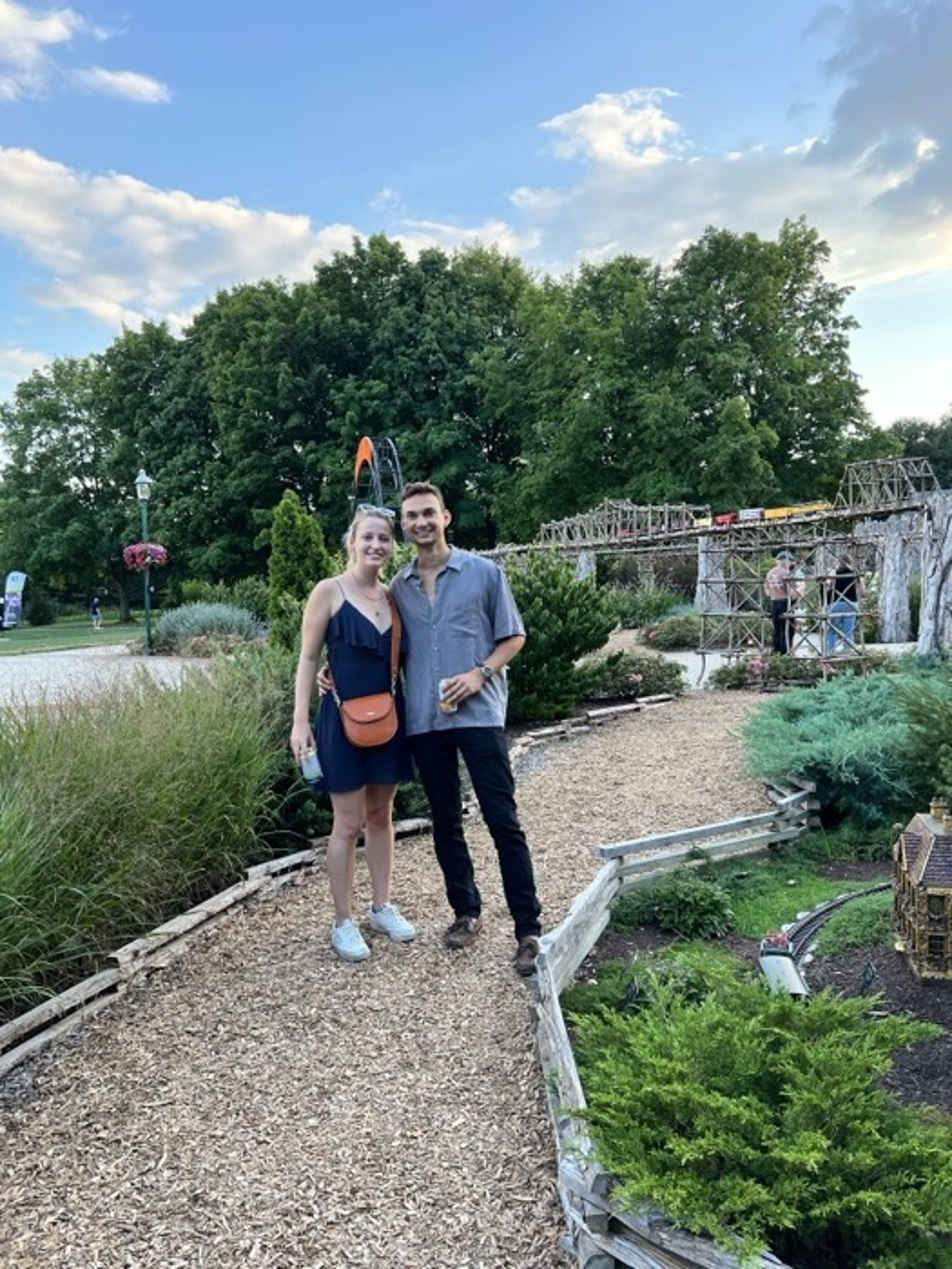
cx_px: 476
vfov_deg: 67.3
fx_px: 953
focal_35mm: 26
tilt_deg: -2.0
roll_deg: +5.4
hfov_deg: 53.1
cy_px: 634
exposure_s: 1/166
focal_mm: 5.7
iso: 64
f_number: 1.5
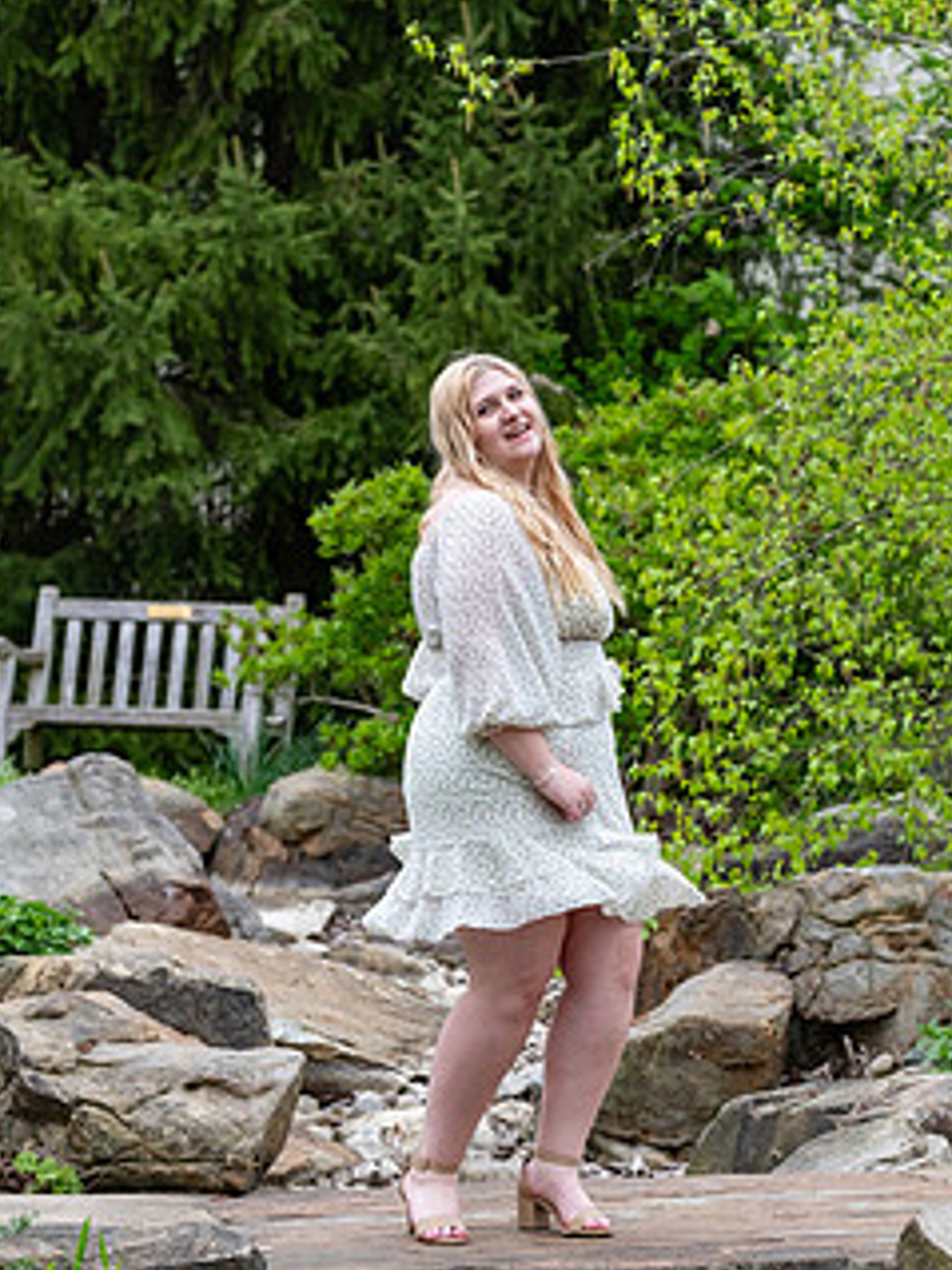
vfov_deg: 13.6
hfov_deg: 10.2
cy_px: 832
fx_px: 5321
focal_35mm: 145
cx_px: 570
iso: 250
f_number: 4
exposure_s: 1/400
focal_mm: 71.5
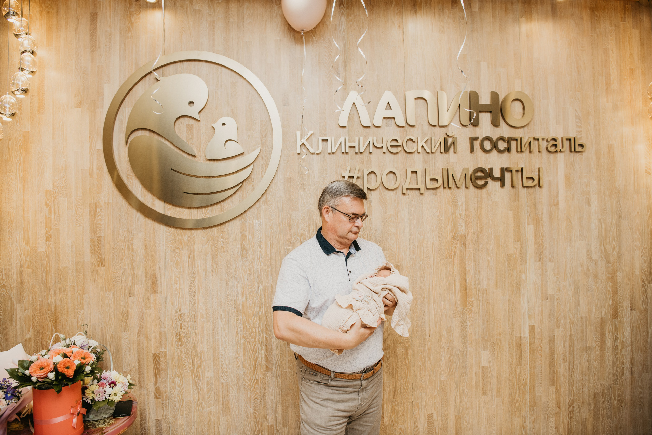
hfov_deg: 69.4
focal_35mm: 26
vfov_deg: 49.6
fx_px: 471
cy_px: 218
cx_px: 326
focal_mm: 26
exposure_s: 1/160
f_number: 4
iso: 200
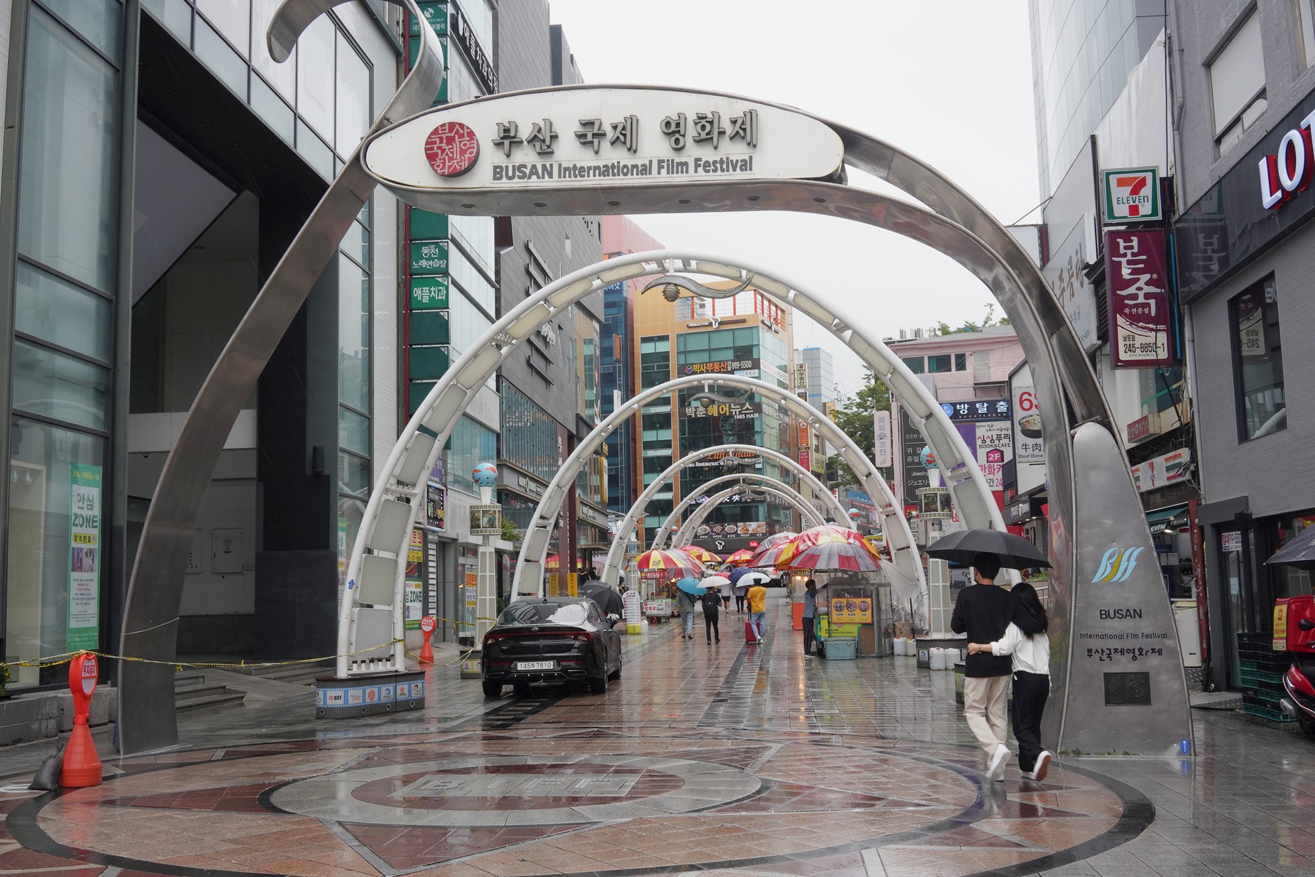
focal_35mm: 35
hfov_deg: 54.4
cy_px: 438
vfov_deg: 37.9
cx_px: 658
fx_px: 1279
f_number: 18
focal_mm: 35
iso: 800
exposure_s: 1/100
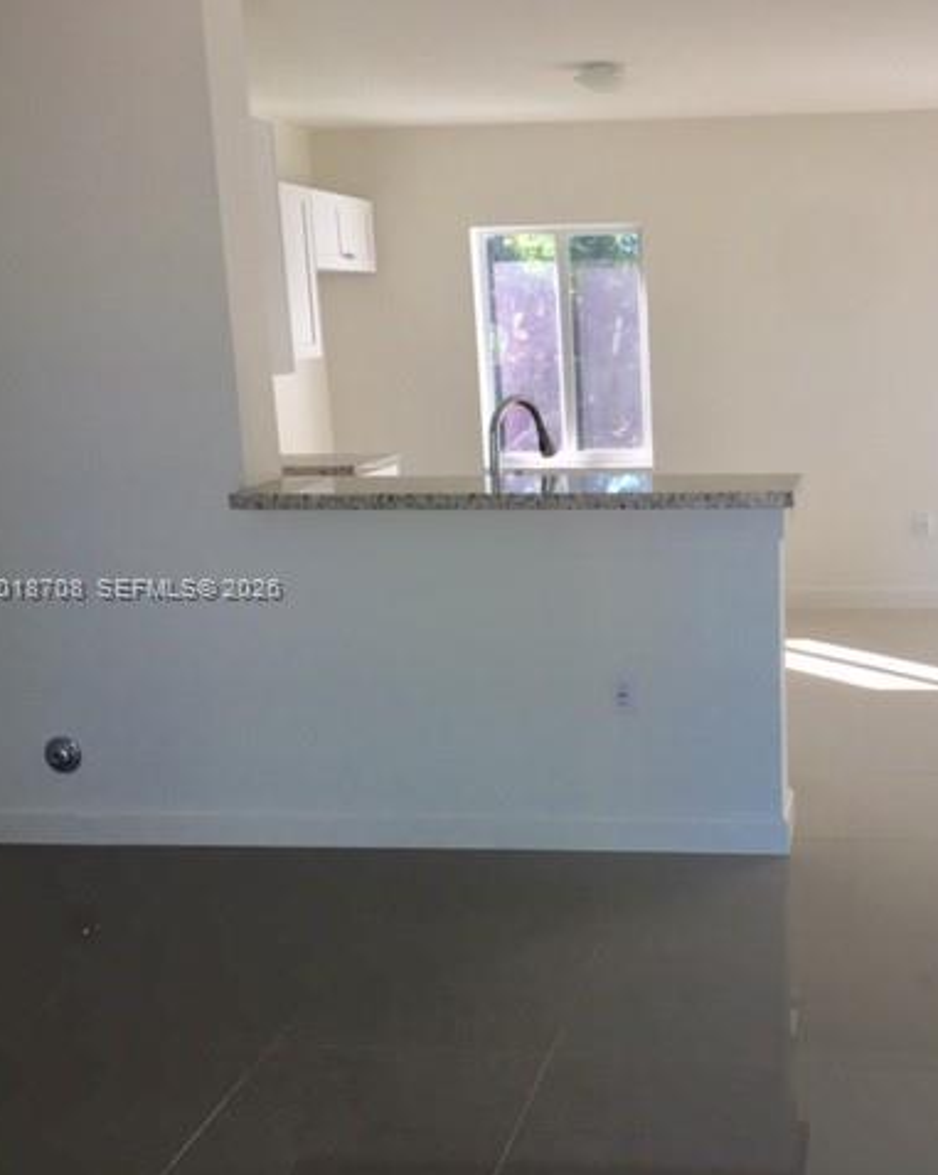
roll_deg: +0.4
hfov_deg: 37.9
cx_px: 731
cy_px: 589
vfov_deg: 48.0
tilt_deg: -10.9
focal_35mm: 38
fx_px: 1320
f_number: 2.2
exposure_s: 1/120
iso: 32
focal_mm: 4.15
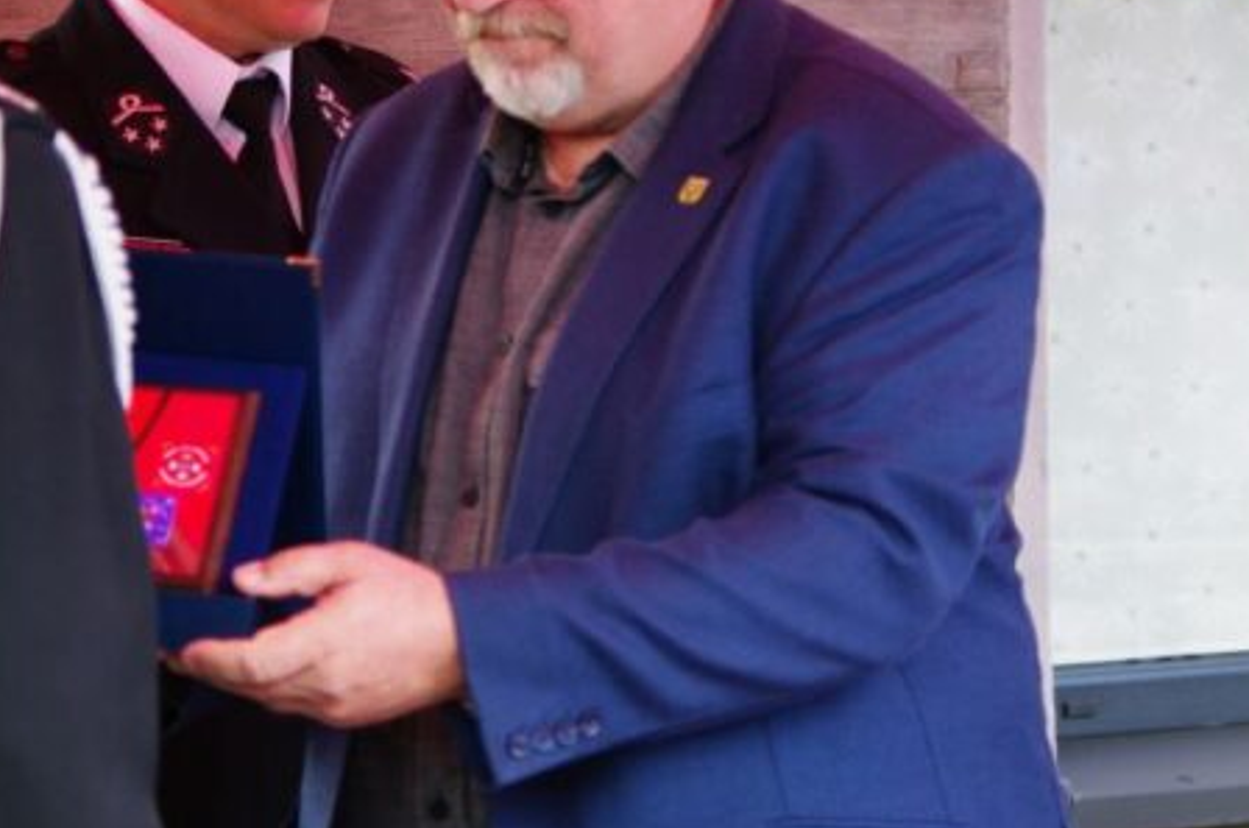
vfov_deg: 7.8
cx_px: 480
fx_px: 6061
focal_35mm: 175
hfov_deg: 11.8
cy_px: 318
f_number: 4.5
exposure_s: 1/90
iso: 200
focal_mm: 68
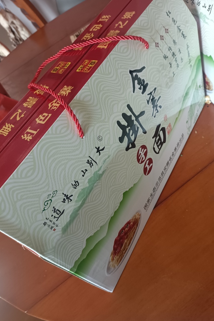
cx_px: 121
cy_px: 159
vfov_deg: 67.4
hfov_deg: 47.8
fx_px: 241
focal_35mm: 27
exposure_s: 1/50
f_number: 1.79
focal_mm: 4.75
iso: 187
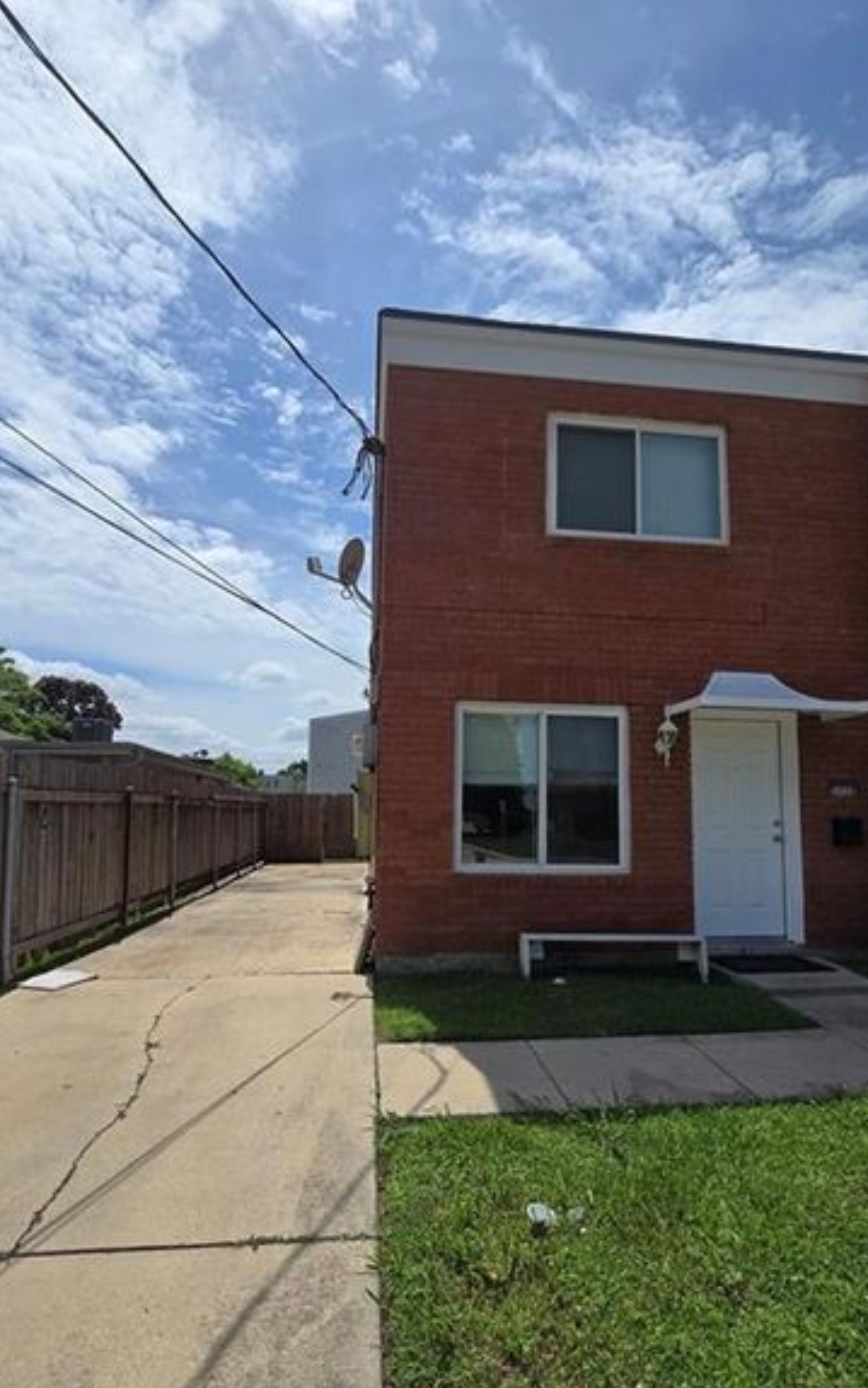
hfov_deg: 71.3
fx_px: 605
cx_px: 445
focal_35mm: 16
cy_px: 760
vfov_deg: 97.5
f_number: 2.2
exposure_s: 1/4939
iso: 50
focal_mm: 2.2
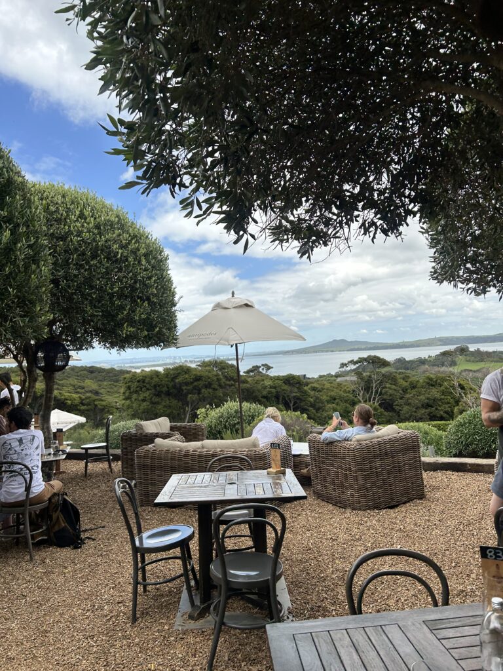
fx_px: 504
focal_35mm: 26
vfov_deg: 67.3
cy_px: 336
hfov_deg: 53.1
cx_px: 252
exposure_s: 1/1838
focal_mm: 5.7
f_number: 1.5
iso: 50
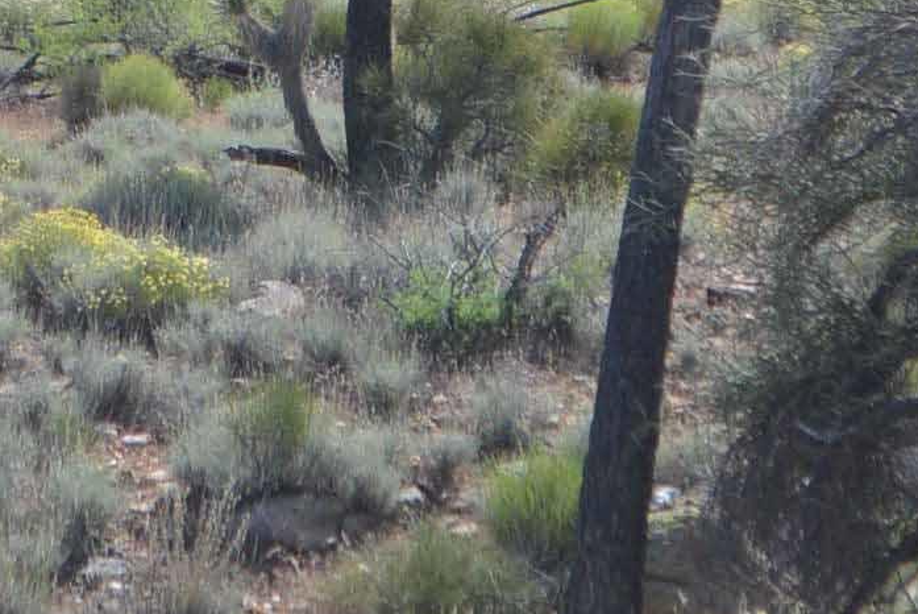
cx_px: 304
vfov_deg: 3.9
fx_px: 9038
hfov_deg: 5.8
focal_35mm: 354
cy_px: 3
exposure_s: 1/1600
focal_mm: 55
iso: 400
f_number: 6.3
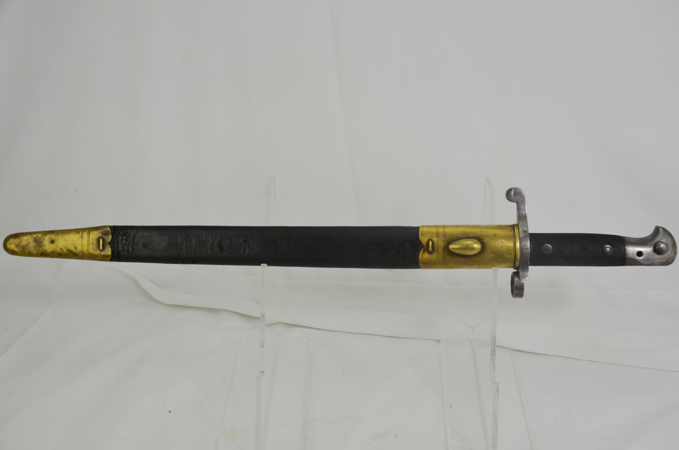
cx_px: 340
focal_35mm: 39
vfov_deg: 34.1
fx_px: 734
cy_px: 225
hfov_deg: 49.6
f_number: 6.3
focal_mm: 26
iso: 200
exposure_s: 1/160
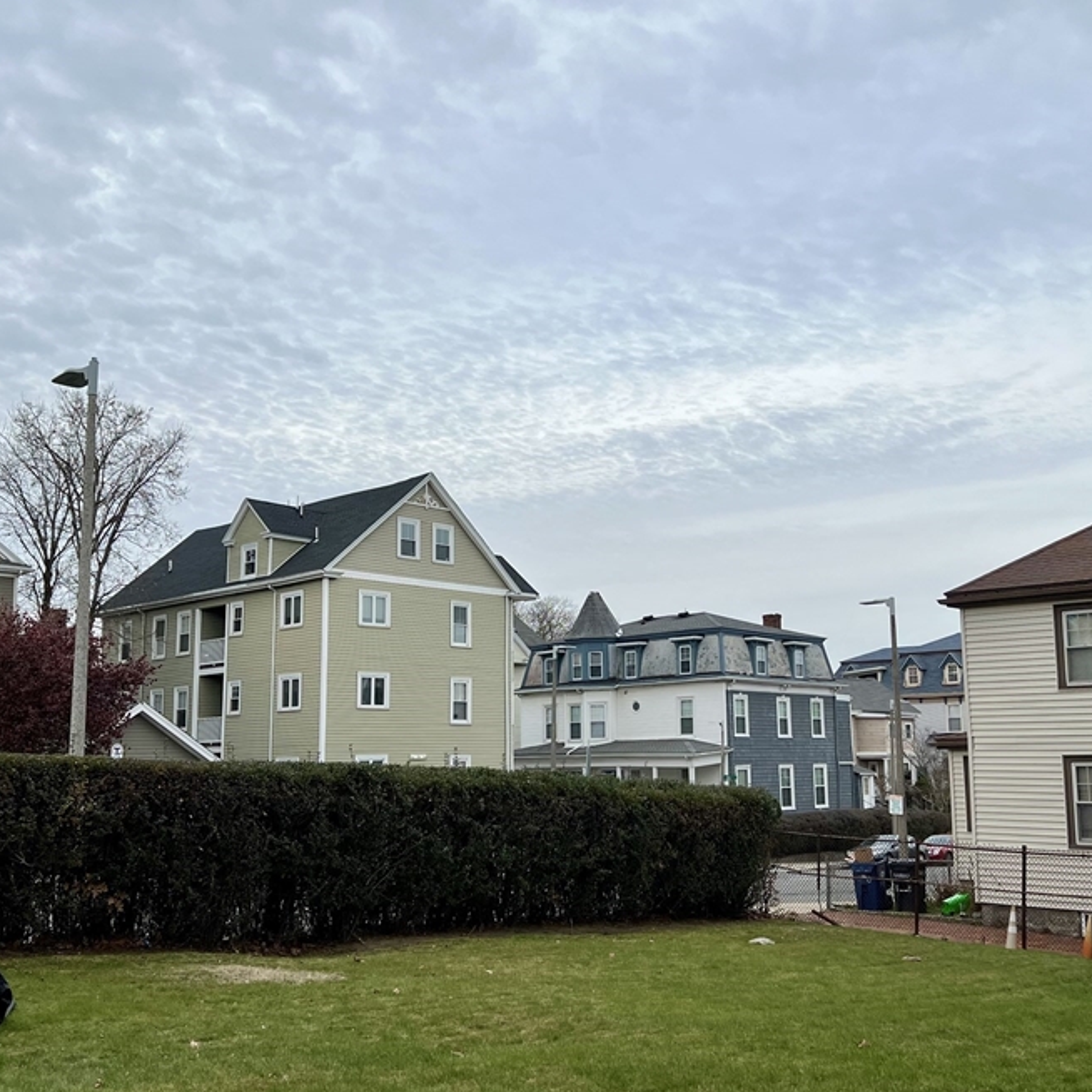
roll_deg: +1.2
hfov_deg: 46.0
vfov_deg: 46.0
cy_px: 574
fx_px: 1285
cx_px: 606
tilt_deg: +9.2
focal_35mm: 36
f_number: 1.5
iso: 50
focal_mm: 5.7
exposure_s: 1/2632
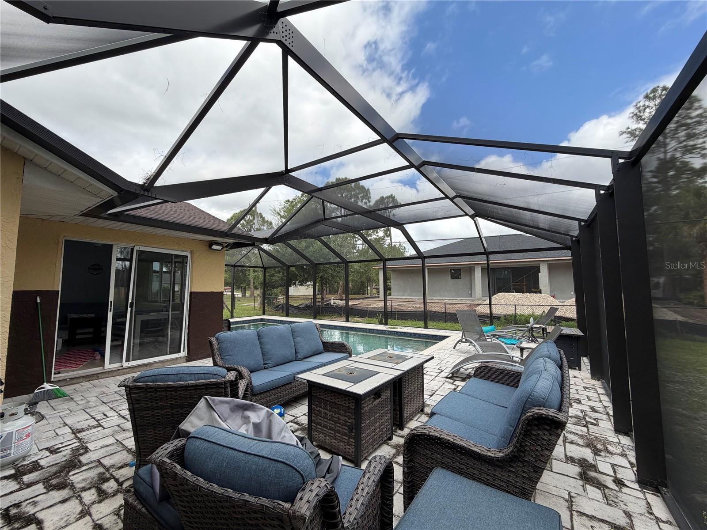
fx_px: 286
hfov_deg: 102.1
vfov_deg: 85.7
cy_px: 265
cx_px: 354
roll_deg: +0.4
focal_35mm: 14
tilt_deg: +5.7
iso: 40
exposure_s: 1/527
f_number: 2.2
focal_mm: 2.22
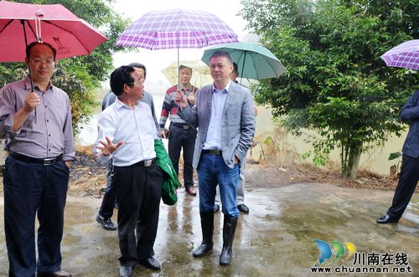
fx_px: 314
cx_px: 210
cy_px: 138
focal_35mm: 27
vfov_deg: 47.7
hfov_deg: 67.5
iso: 400
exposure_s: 1/100
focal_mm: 18
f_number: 5
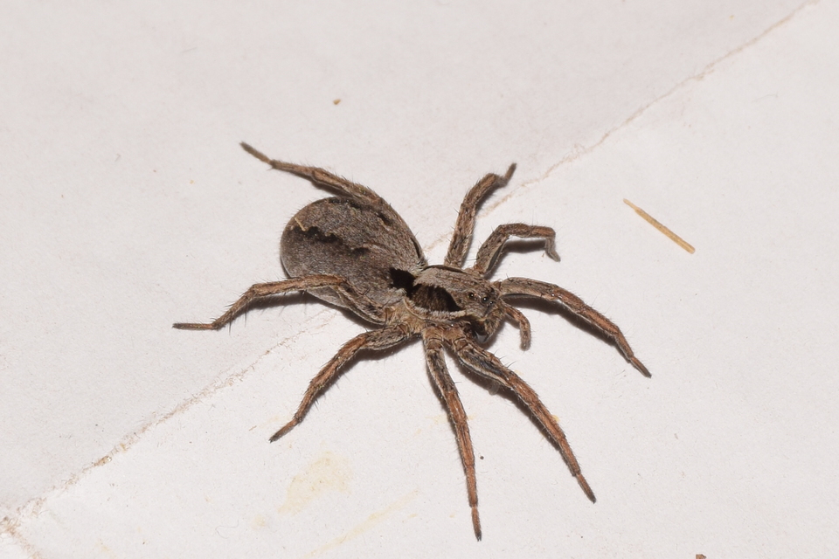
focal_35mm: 210
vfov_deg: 6.5
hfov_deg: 9.8
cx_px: 420
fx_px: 4894
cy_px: 280
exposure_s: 1/200
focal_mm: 140
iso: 160
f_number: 14
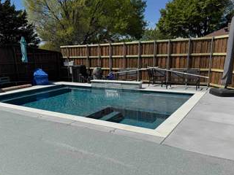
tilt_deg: -13.4
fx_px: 203
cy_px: 104
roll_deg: +1.9
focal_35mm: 30
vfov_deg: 46.6
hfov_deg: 59.7
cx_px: 101
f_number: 1.78
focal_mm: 6.86
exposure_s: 1/12346
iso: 80
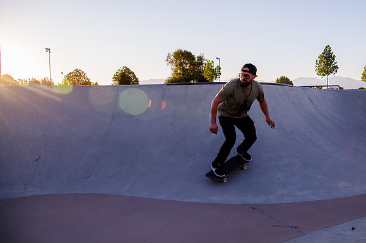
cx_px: 229
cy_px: 122
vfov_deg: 42.0
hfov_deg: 59.1
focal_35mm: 31
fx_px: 317
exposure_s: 1/3200
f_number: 4
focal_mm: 24
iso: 1000
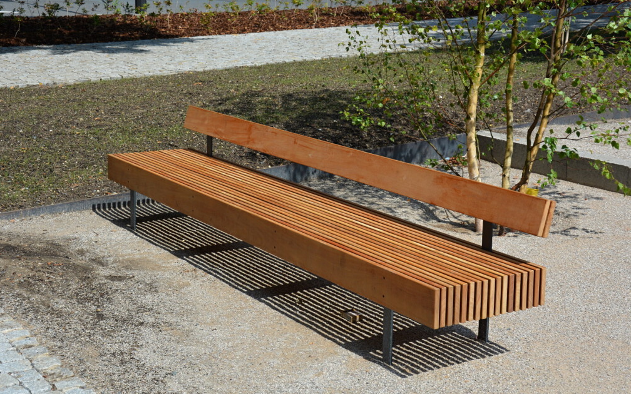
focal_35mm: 59
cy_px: 210
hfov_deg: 34.5
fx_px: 1015
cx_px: 317
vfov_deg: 22.0
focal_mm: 38
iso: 110
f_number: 8
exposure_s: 1/250
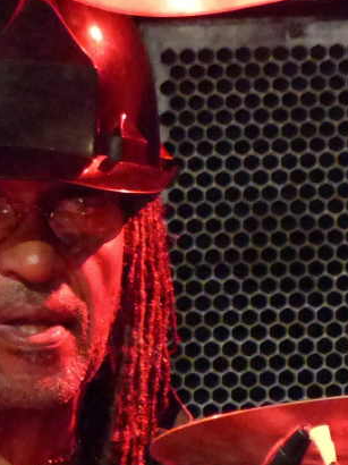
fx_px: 10144
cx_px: -15
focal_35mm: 756
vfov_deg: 2.6
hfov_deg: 2.0
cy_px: 278
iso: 1600
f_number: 2.8
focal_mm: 55.7
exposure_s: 1/60
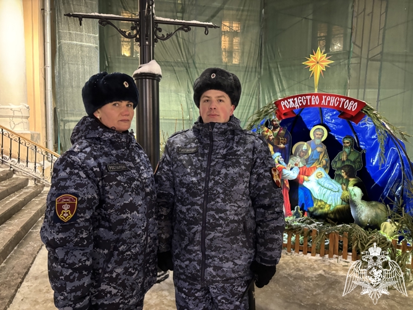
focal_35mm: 26
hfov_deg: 67.3
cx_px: 206
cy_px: 155
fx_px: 310
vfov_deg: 53.0
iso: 640
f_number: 1.6
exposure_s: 1/25
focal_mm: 5.96
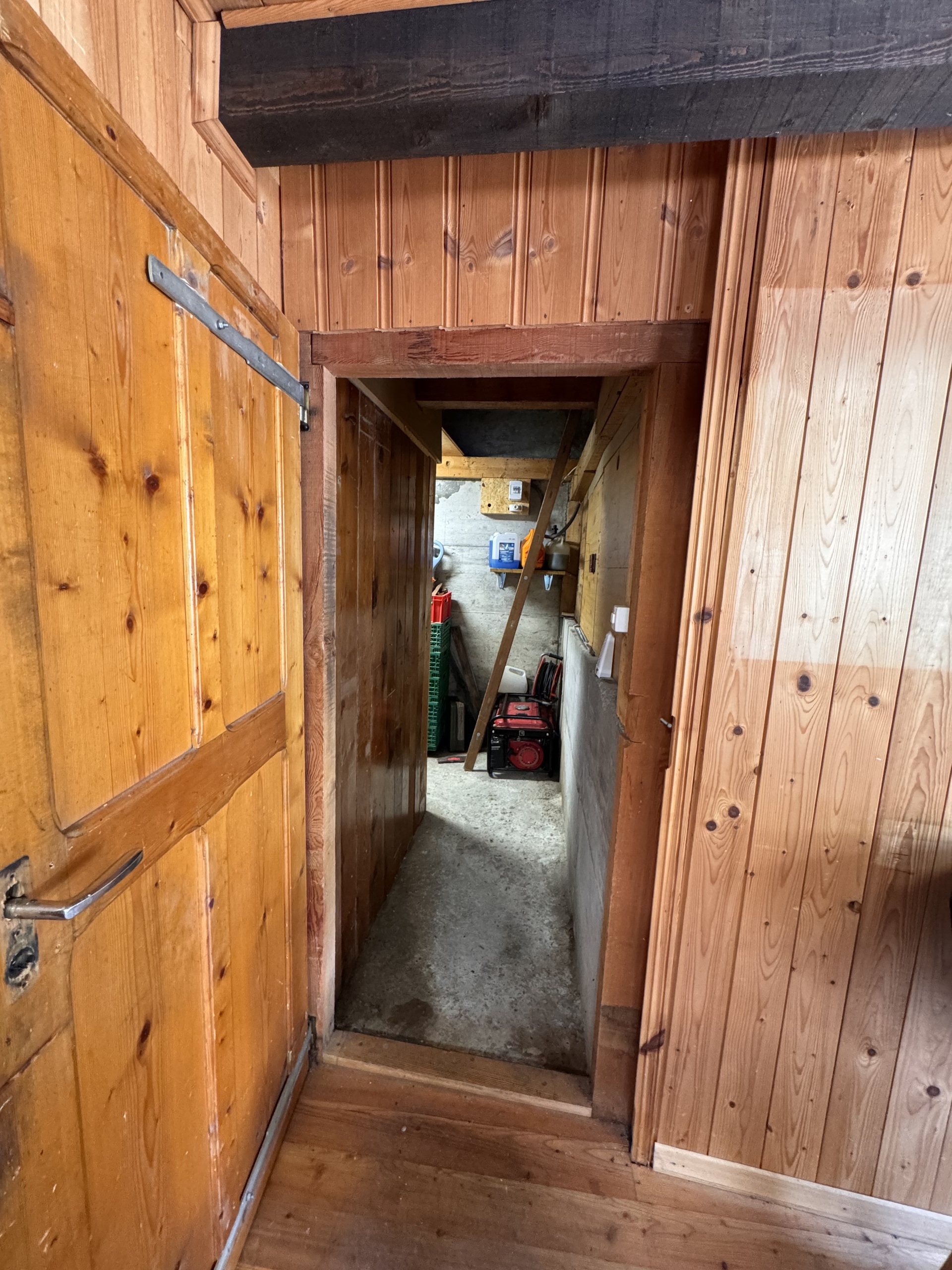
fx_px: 513
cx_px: 476
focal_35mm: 14
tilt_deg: -7.5
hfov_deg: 85.7
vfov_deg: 102.1
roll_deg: -2.5
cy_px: 635
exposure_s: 1/50
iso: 500
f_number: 2.2
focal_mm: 2.22
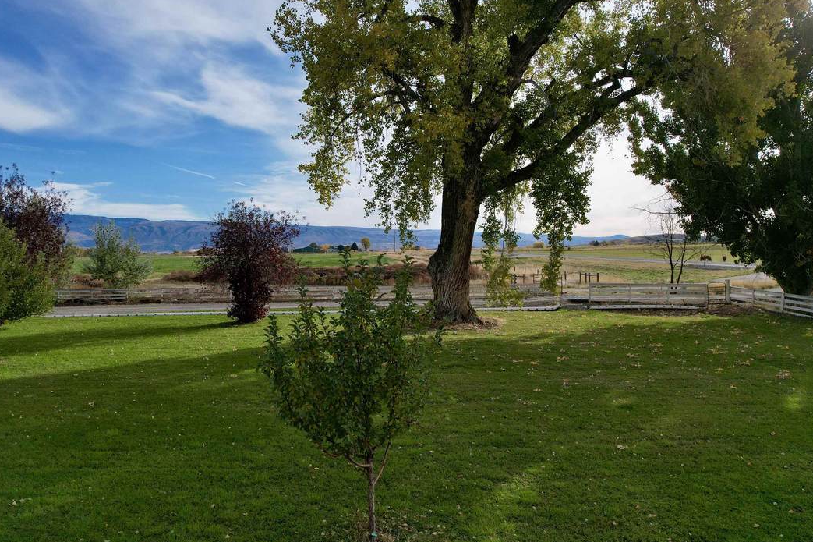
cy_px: 262
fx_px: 610
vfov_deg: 47.9
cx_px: 357
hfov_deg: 67.2
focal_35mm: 27
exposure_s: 1/2500
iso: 100
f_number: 2.8
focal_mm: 8.38
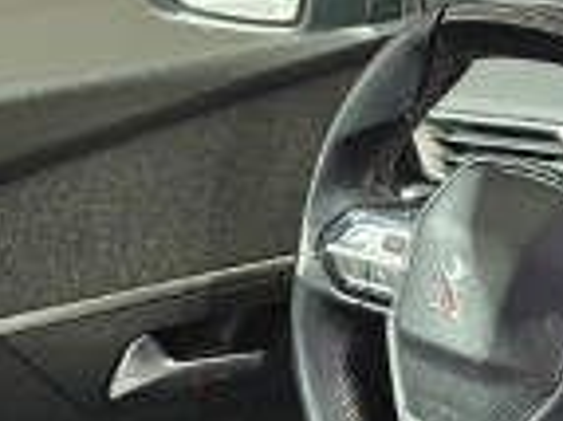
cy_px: 653
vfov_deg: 13.4
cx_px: 929
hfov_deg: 16.7
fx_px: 1674
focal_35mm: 103
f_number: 1.7
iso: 640
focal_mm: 6.3
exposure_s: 1/25
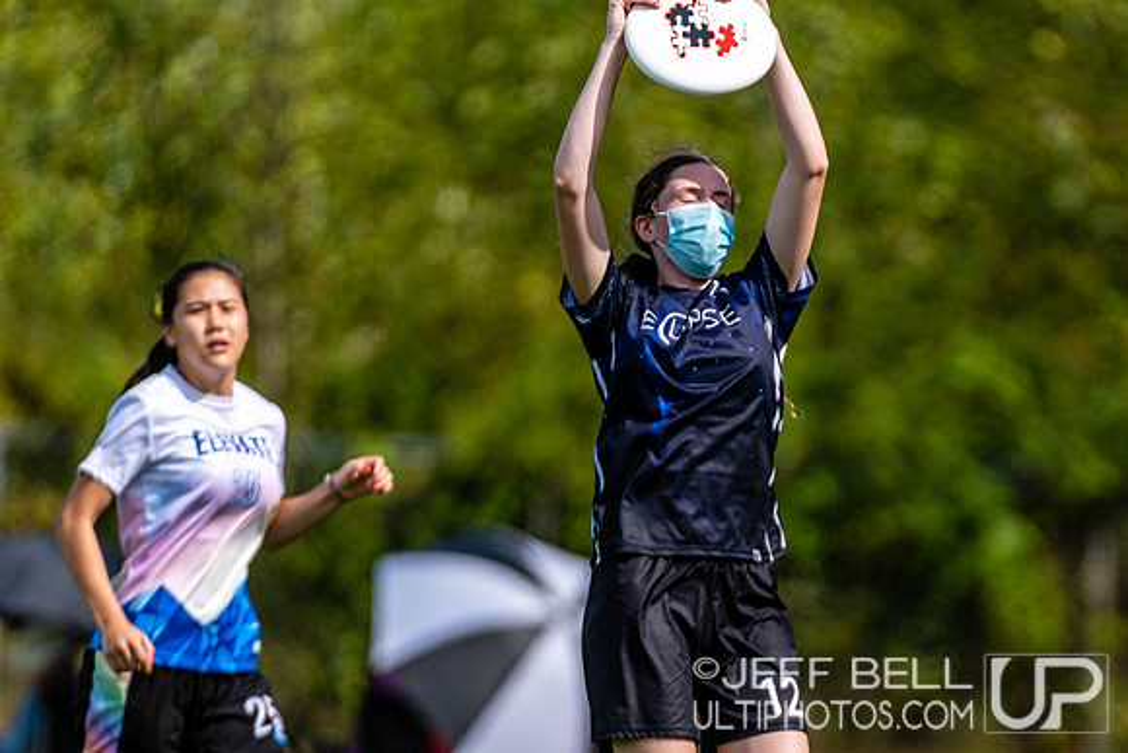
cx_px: 868
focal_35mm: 923
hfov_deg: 2.2
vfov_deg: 1.5
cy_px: 579
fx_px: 28937
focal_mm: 400
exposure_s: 1/1600
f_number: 4
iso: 100
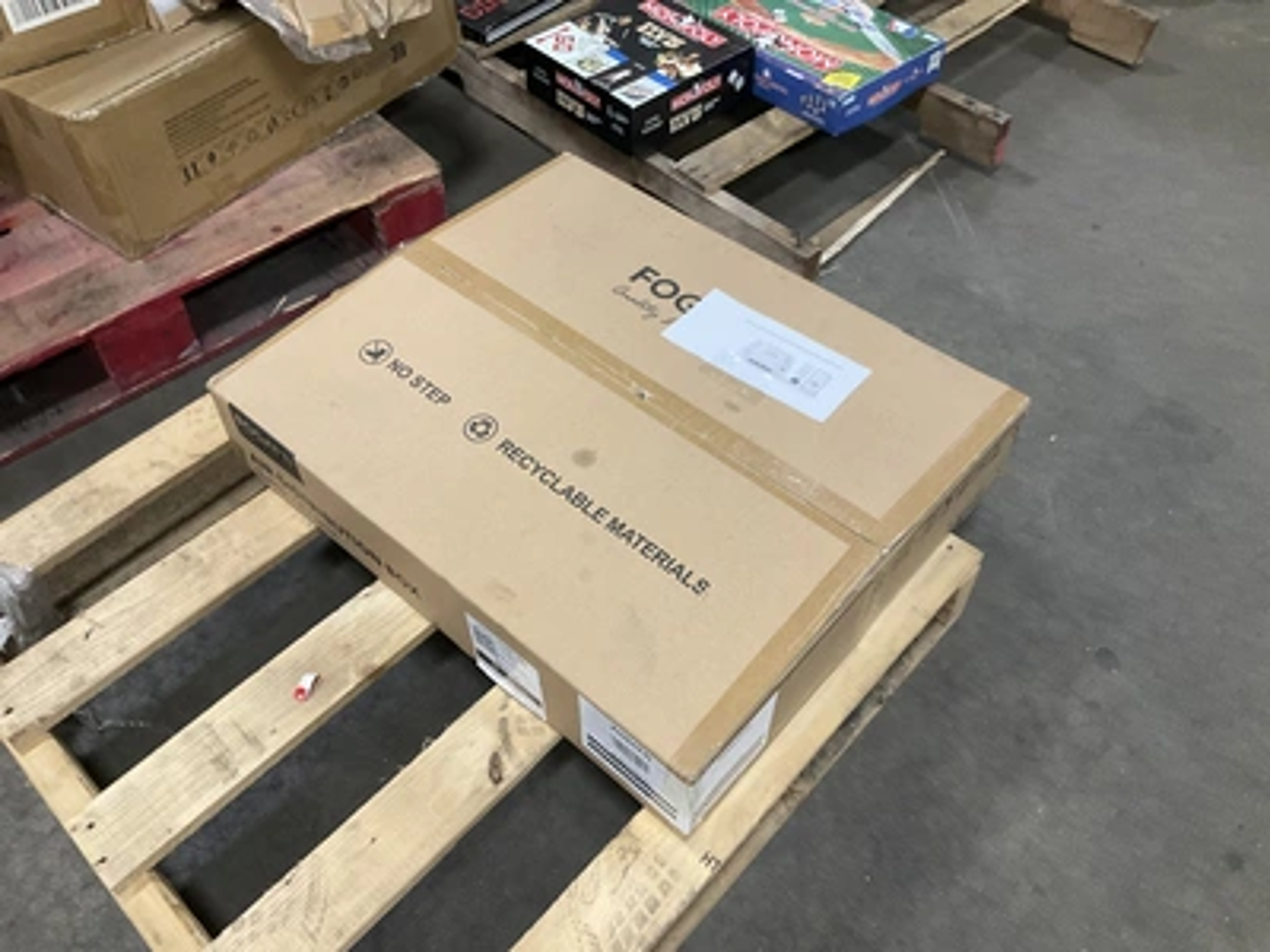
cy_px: 476
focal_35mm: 29
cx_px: 635
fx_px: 1064
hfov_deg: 61.7
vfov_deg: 48.2
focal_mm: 3
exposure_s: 1/60
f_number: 1.8
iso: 200
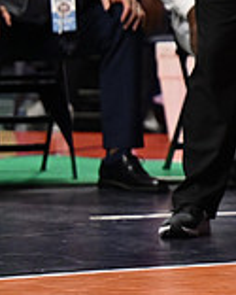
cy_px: -18
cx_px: 546
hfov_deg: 2.8
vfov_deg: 3.5
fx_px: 4789
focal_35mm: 549
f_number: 2.8
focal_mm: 105
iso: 1400
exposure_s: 1/1000
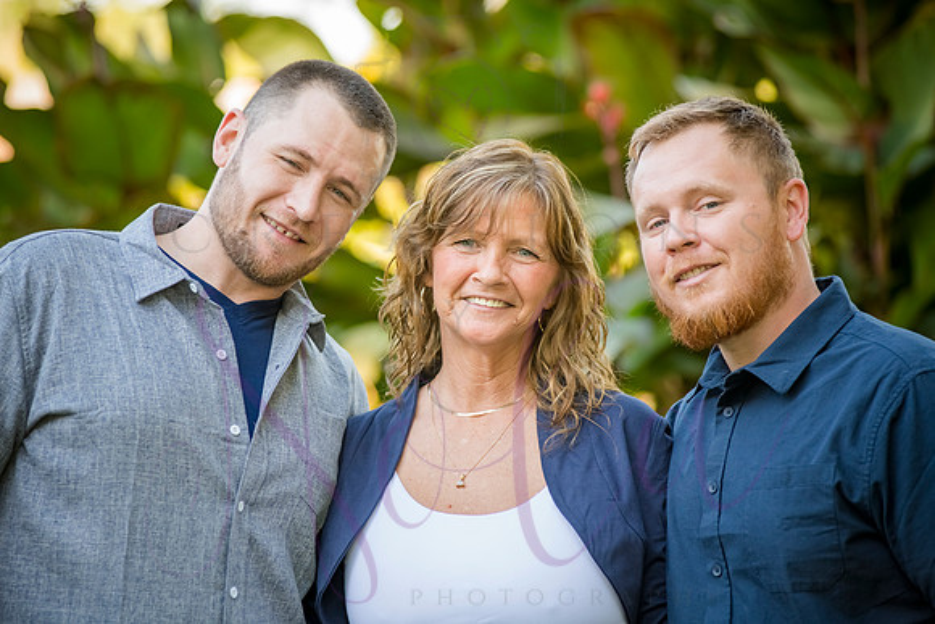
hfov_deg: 14.2
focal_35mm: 145
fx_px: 3767
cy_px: 312
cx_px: 468
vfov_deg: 9.5
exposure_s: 1/500
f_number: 4
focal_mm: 145
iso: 800
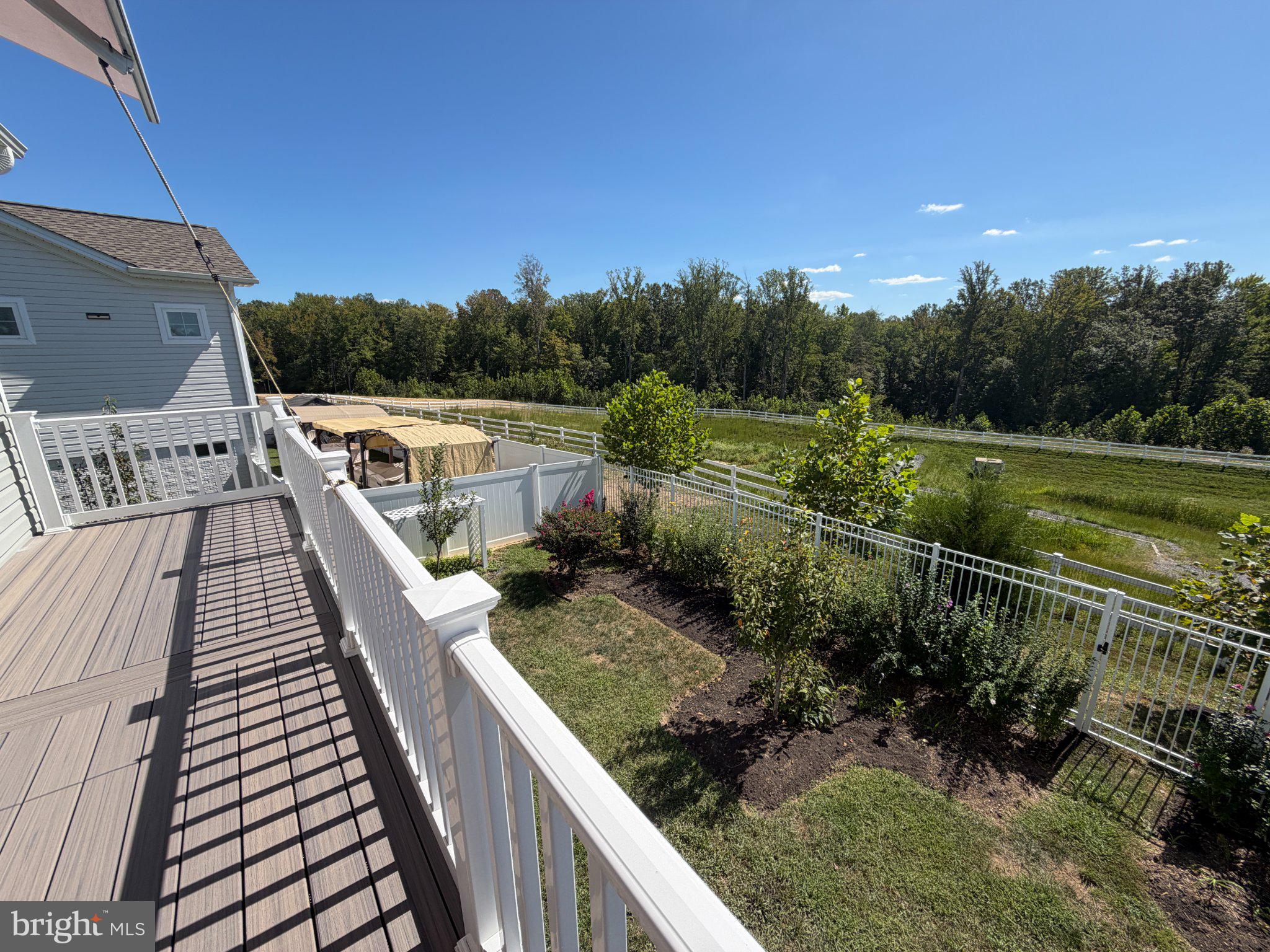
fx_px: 514
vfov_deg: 85.7
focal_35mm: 14
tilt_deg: -14.2
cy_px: 476
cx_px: 635
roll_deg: +0.7
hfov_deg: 102.1
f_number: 2.2
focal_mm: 2.22
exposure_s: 1/876
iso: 25
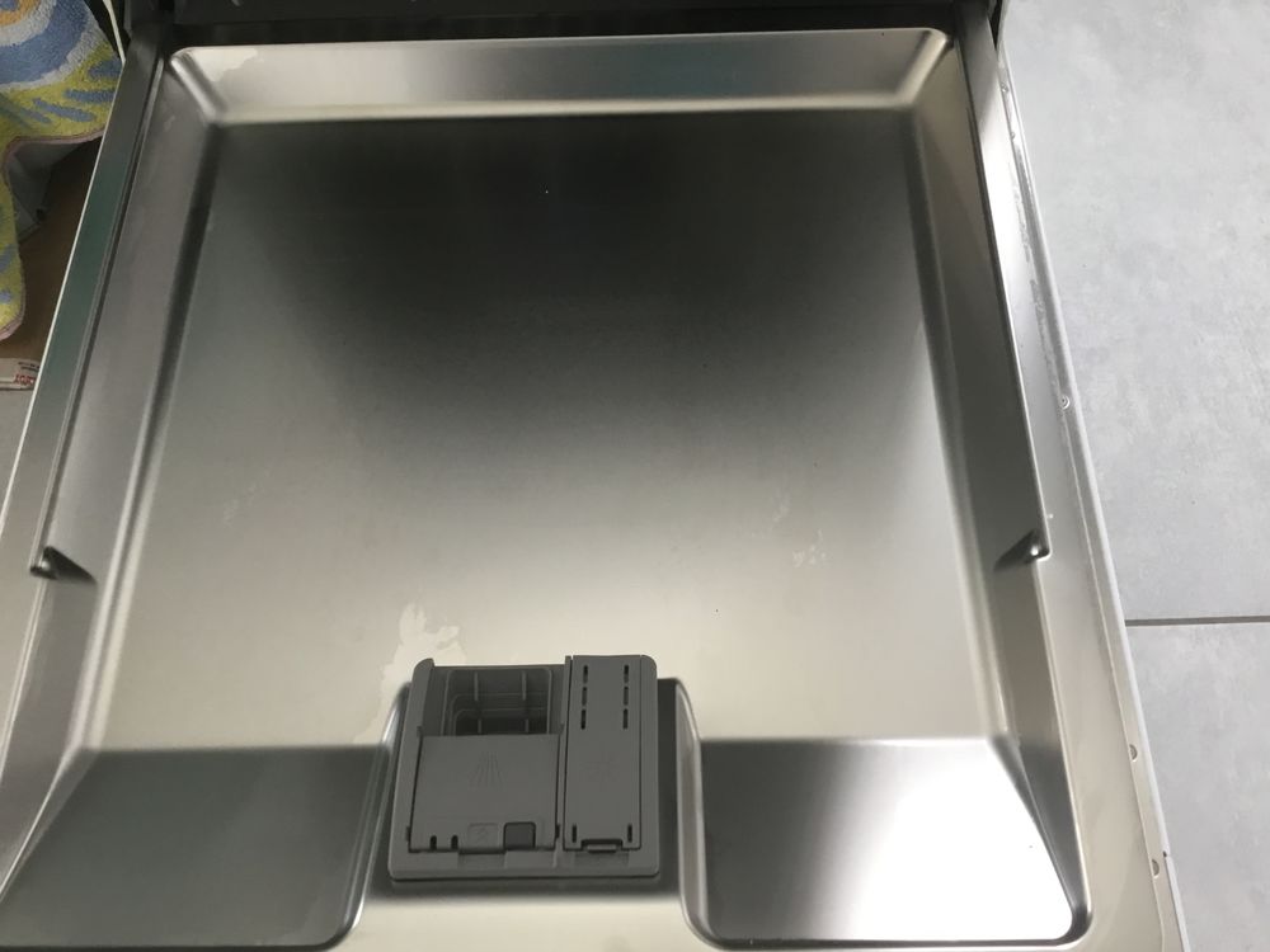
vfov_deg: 45.4
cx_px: 635
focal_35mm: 31
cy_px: 476
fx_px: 1137
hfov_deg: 58.4
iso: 100
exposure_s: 1/33
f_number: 2.4
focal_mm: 3.3
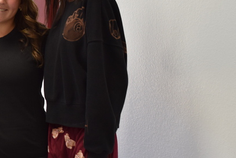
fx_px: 867
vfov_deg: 10.4
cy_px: 69
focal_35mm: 132
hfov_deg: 15.1
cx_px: -33
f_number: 4.5
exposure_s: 1/80
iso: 400
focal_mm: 35
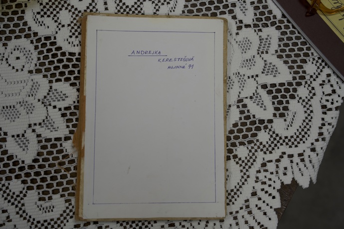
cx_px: 172
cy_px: 114
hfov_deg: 49.6
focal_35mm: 39
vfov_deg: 34.2
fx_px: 373
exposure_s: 1/160
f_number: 4
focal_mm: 39
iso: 250
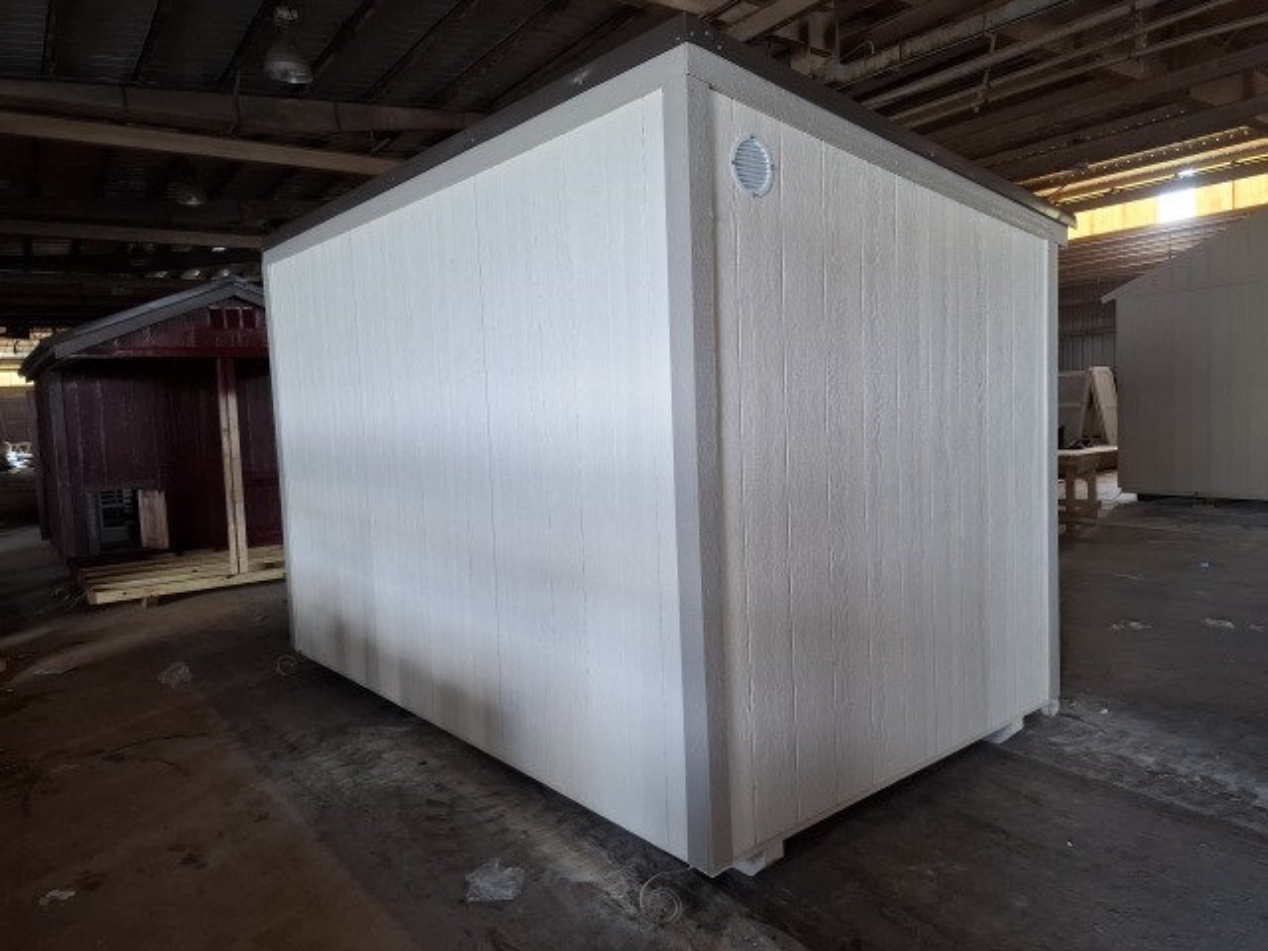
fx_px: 843
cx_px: 634
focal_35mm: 23
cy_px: 476
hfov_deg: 73.9
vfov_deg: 58.9
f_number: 1.8
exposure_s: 1/100
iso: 320
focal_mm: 5.54
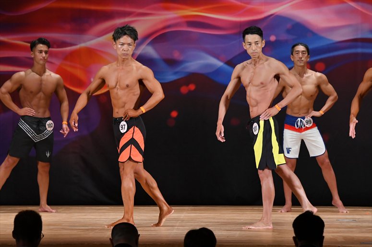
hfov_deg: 9.2
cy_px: 124
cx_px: 186
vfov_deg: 6.1
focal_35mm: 225
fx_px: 2324
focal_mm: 150
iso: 3200
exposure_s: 1/400
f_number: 5.6
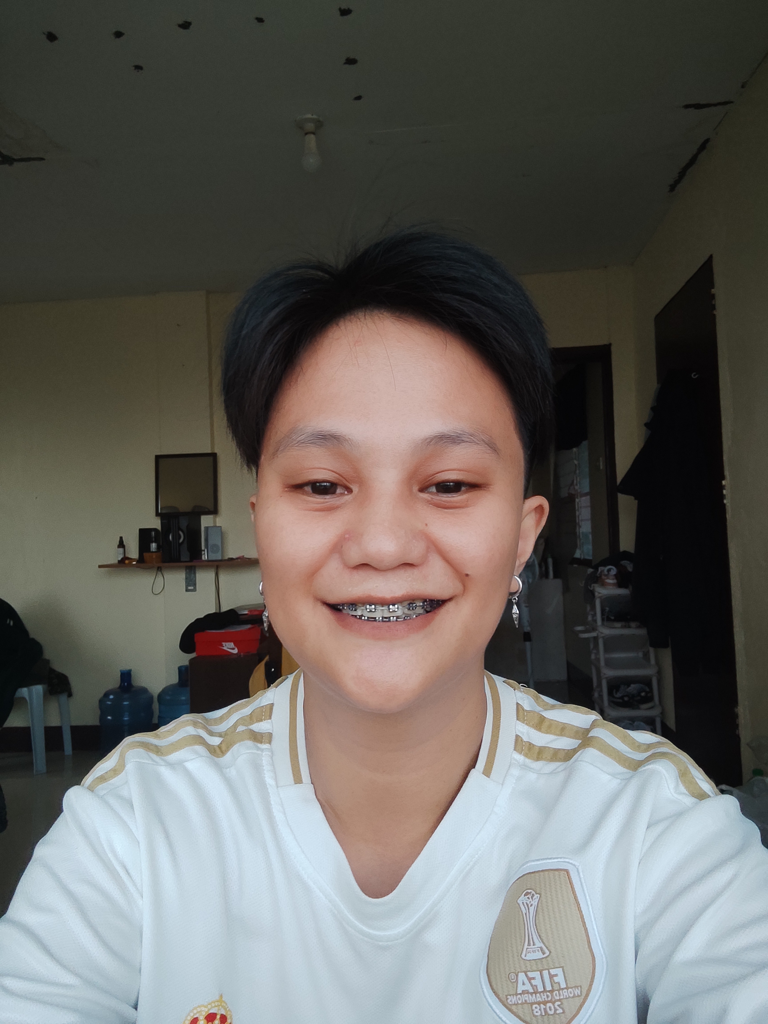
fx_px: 592
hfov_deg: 66.0
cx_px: 384
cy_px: 512
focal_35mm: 20
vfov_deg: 81.7
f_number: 2.45
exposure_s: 1/24
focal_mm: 3.49
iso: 228
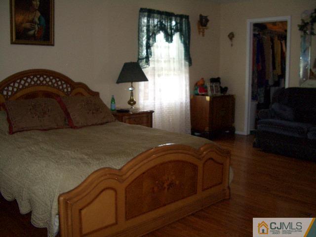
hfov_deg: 52.6
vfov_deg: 40.7
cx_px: 158
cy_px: 118
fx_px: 320
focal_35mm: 35
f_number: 2.6
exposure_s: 1/60
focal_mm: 5.8
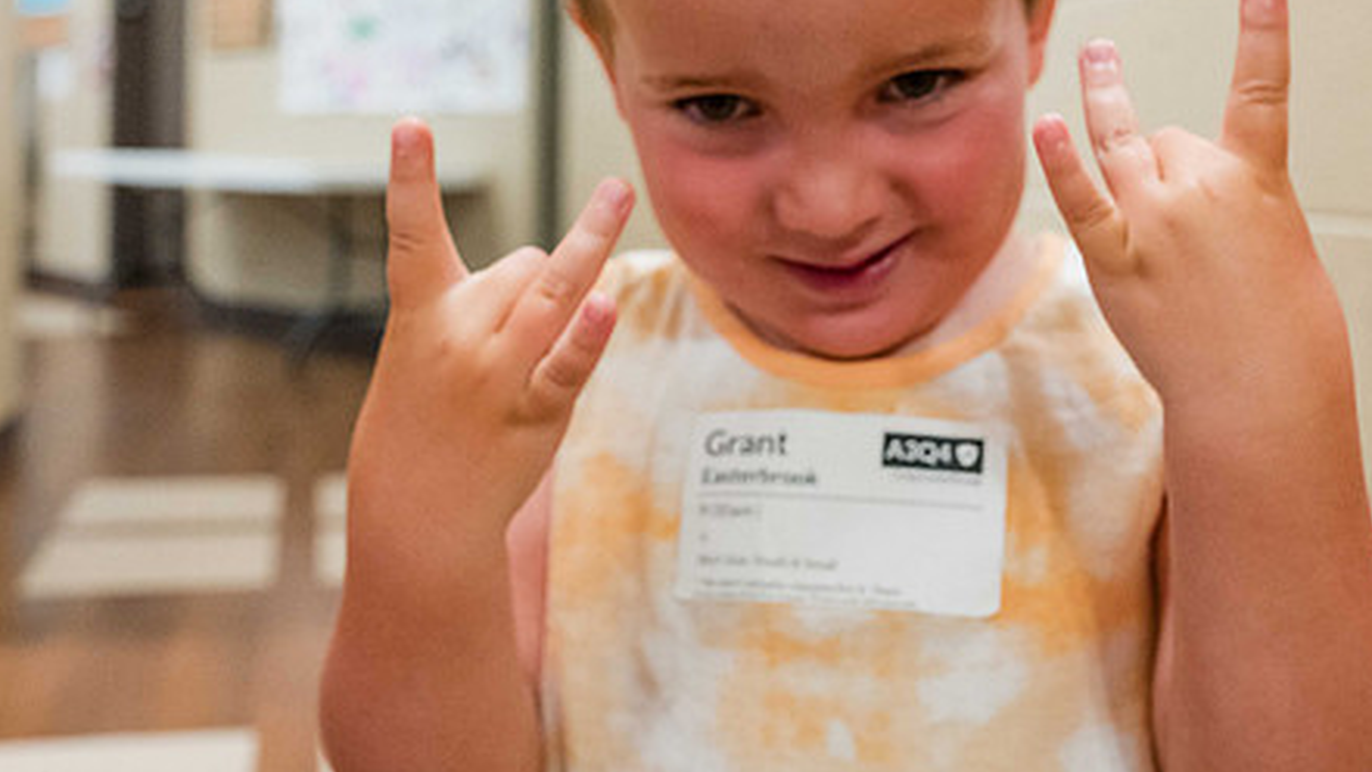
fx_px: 1855
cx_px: 758
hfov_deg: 40.5
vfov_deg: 23.2
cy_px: 185
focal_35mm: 51
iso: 6400
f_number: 5.6
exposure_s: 1/125
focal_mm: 35
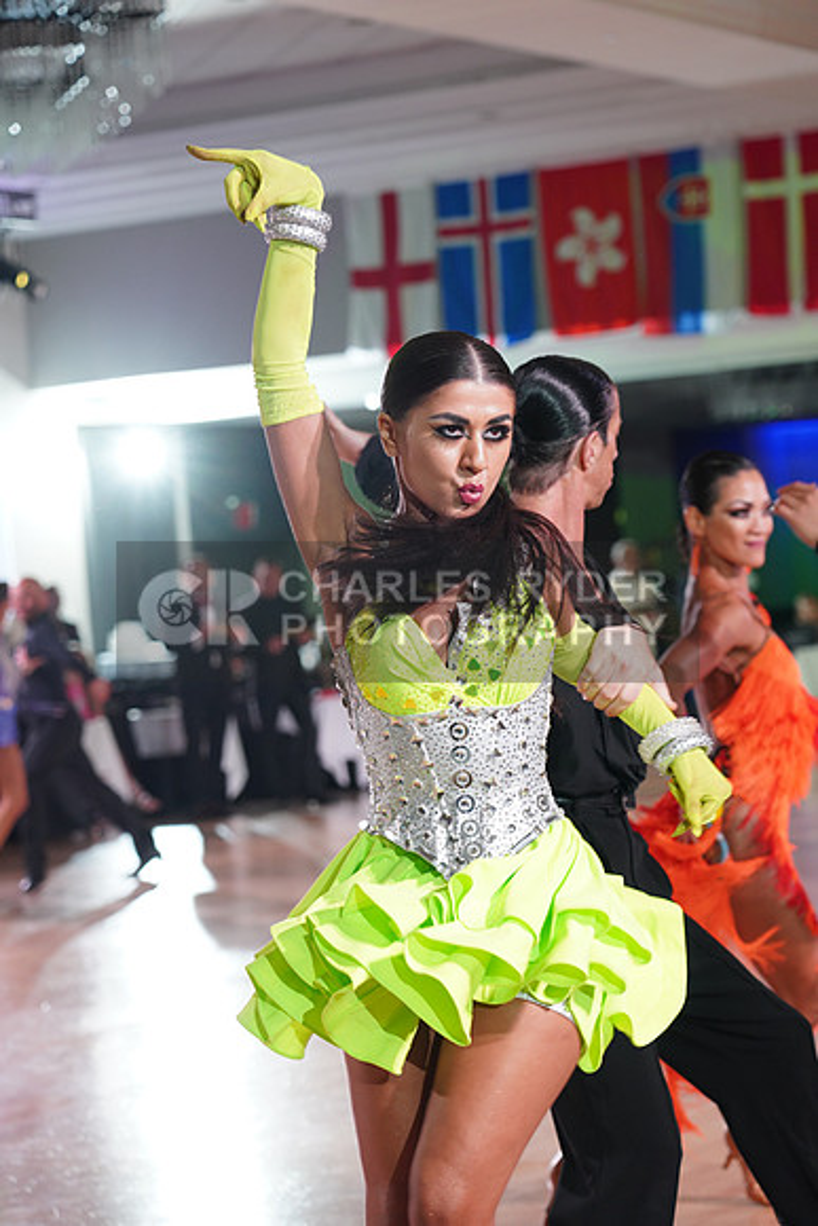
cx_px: 409
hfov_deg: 13.0
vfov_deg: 19.5
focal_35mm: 105
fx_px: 3576
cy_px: 613
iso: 1600
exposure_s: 1/160
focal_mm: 105
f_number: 5
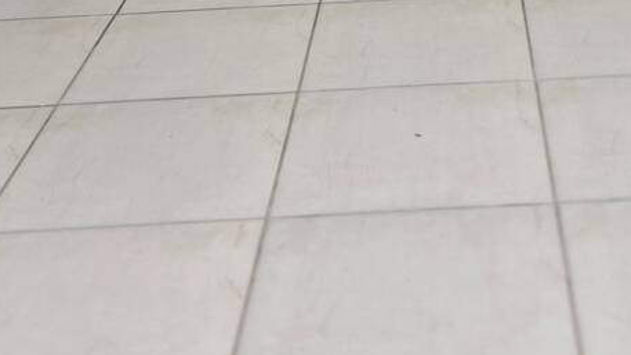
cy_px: -338
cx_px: 492
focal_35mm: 79
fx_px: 1322
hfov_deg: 26.4
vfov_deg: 13.3
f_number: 1.7
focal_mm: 6.3
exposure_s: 1/180
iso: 40
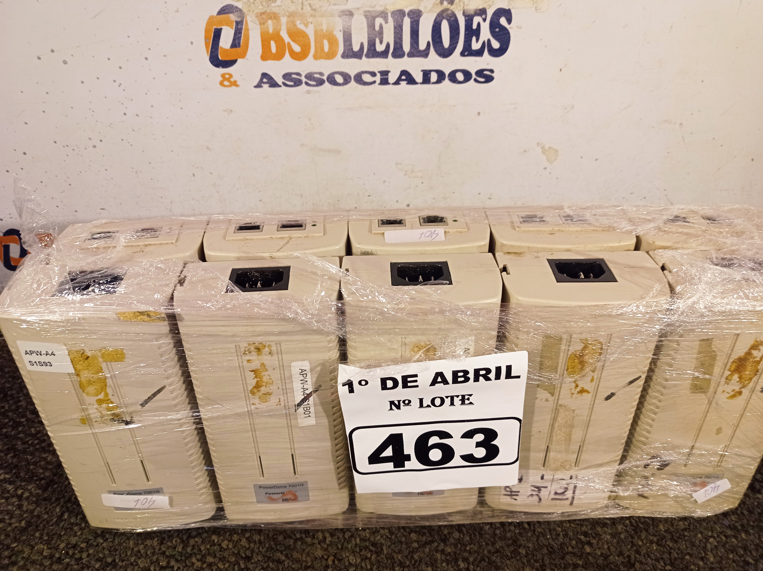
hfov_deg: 63.5
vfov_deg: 49.7
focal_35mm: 28
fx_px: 617
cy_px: 286
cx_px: 382
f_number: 1.79
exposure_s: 1/60
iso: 104
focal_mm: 4.7
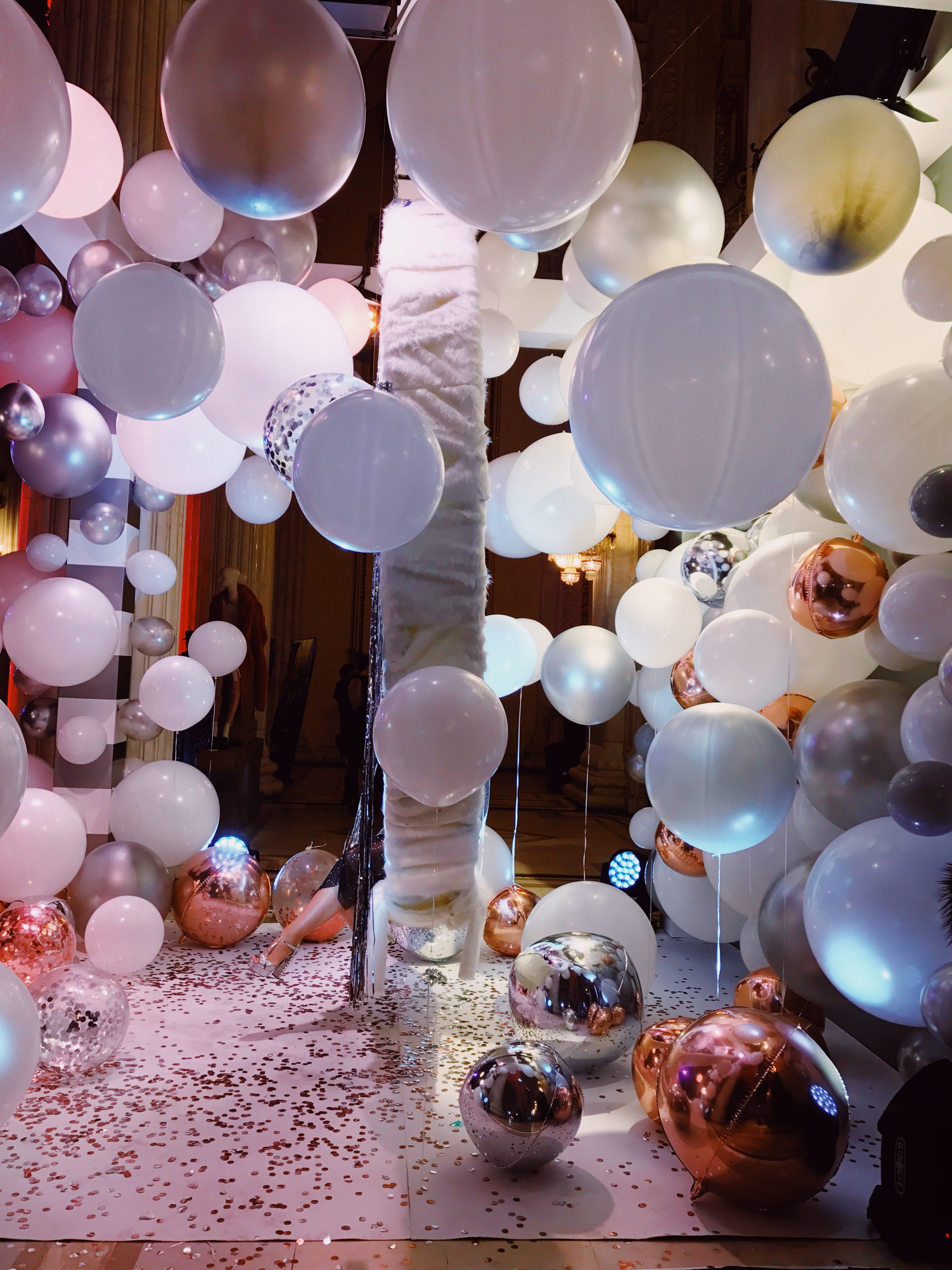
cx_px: 476
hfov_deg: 49.7
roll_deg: +0.9
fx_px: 1027
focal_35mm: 28
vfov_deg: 63.4
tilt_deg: +3.2
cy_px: 635
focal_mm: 3.99
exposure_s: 1/50
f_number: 1.8
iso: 25
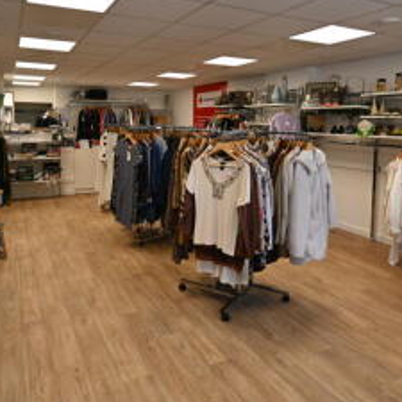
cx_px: 186
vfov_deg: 58.3
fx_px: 355
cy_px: 149
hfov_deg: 59.0
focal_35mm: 27
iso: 100
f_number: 3.5
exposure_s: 1/40
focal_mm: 10
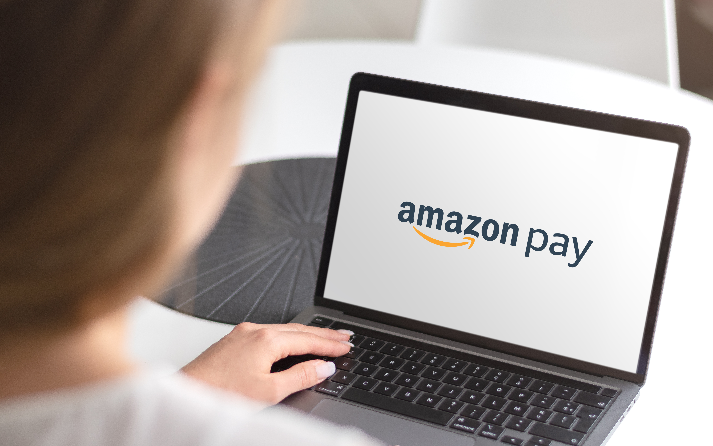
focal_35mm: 77
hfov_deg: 26.8
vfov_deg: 16.9
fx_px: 1496
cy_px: 228
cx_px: 358
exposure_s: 1/800
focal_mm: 50
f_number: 1.8
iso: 400
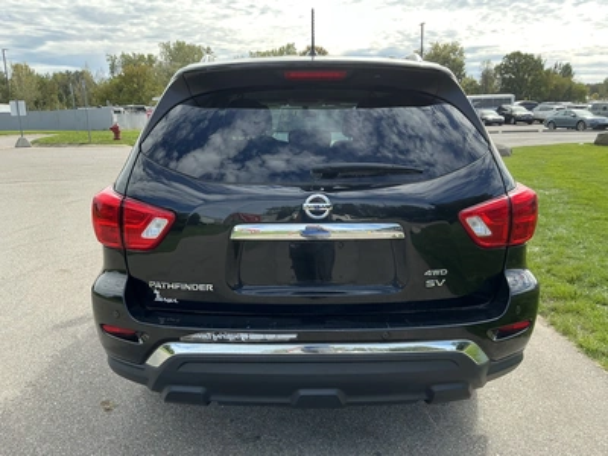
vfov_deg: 49.7
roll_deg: +2.3
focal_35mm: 28
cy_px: 228
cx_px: 304
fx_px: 492
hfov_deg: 63.4
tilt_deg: -13.2
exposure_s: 1/568
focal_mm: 3
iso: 25
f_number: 1.8
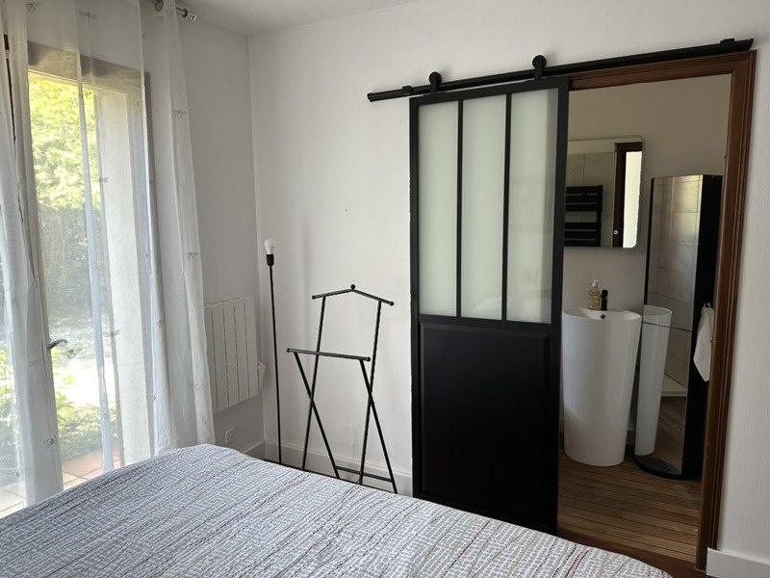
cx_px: 385
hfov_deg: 71.6
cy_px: 289
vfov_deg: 56.8
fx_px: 534
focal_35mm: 24
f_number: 1.78
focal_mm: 6.86
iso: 250
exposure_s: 1/115
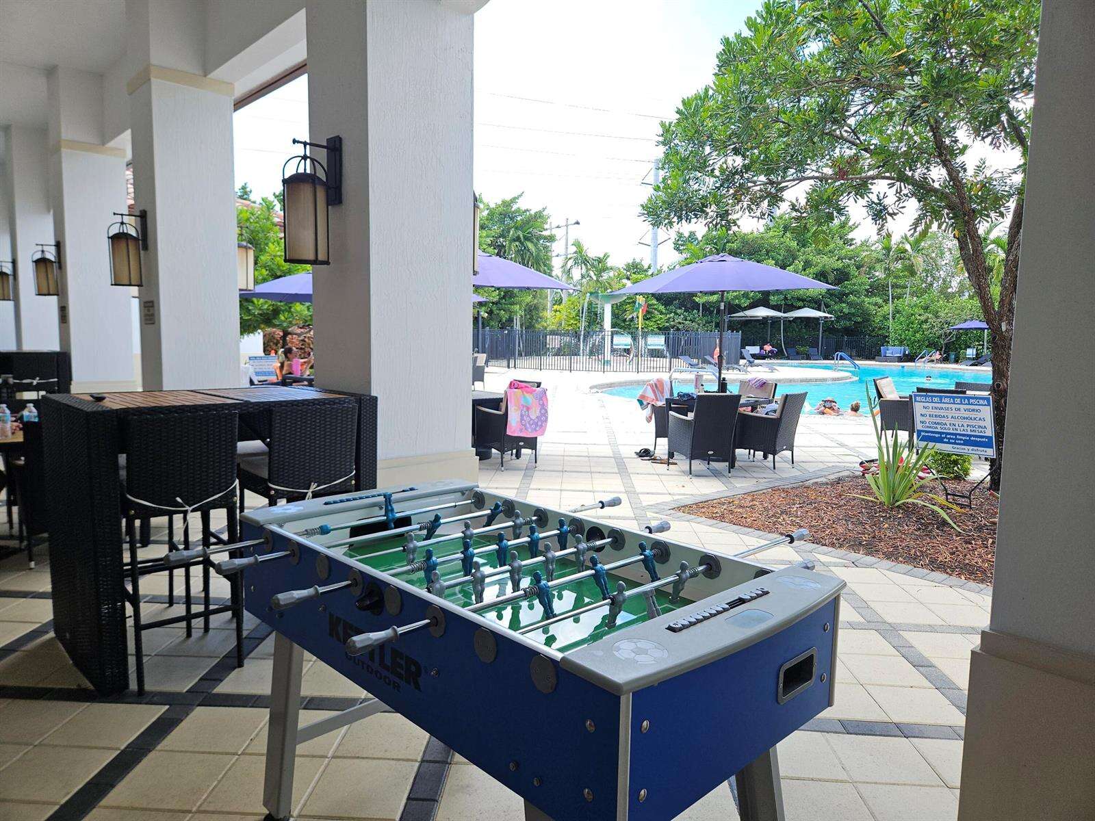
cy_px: 410
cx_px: 548
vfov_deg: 58.9
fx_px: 728
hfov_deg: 73.9
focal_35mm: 23
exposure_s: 1/229
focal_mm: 5.4
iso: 25
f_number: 1.8
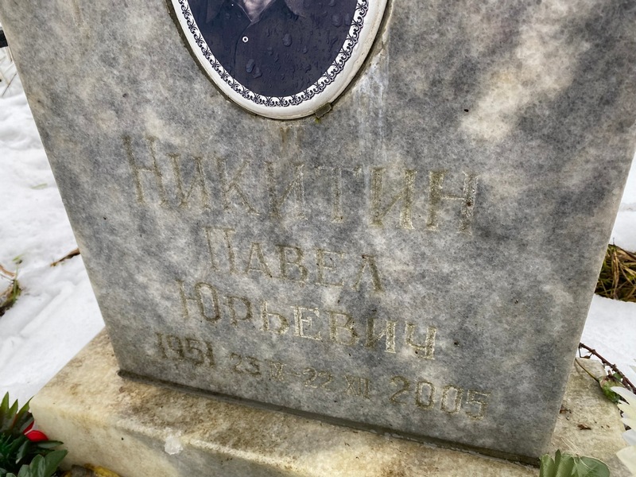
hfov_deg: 67.3
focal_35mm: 26
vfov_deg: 53.1
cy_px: 238
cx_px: 318
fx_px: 478
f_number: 1.8
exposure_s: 1/122
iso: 64
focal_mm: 4.25
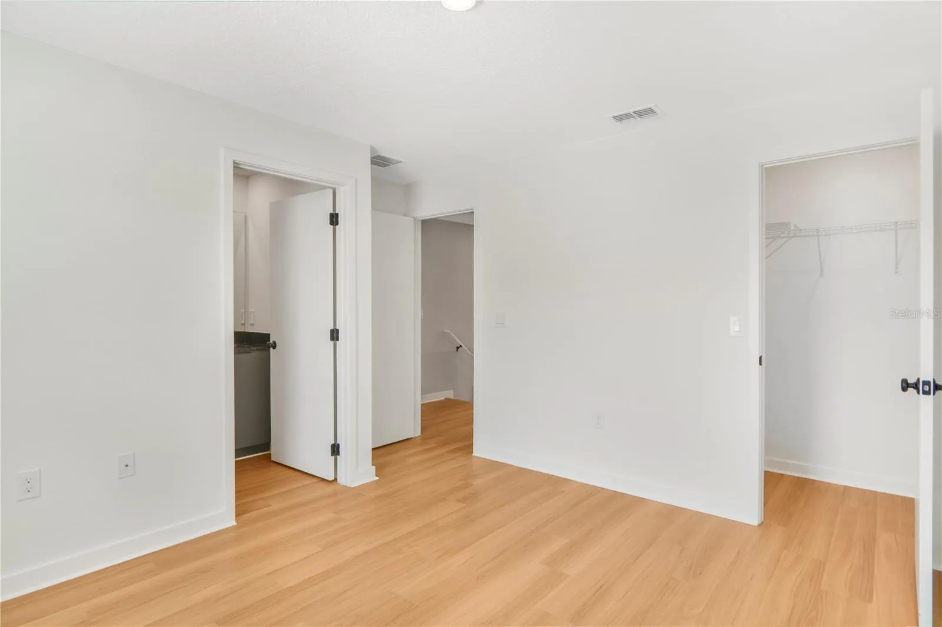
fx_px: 471
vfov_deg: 67.4
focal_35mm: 18
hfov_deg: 90.0
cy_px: 314
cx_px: 471
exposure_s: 1/100
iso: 100
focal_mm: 12
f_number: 3.2
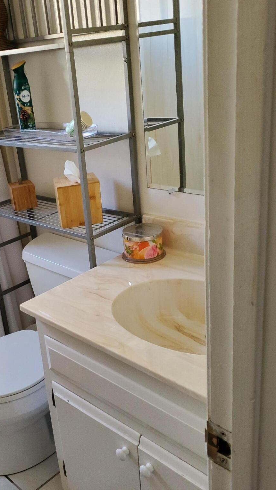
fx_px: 481
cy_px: 268
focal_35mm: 37
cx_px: 79
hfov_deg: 31.6
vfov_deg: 53.9
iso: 250
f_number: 1.5
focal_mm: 4.3
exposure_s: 1/100
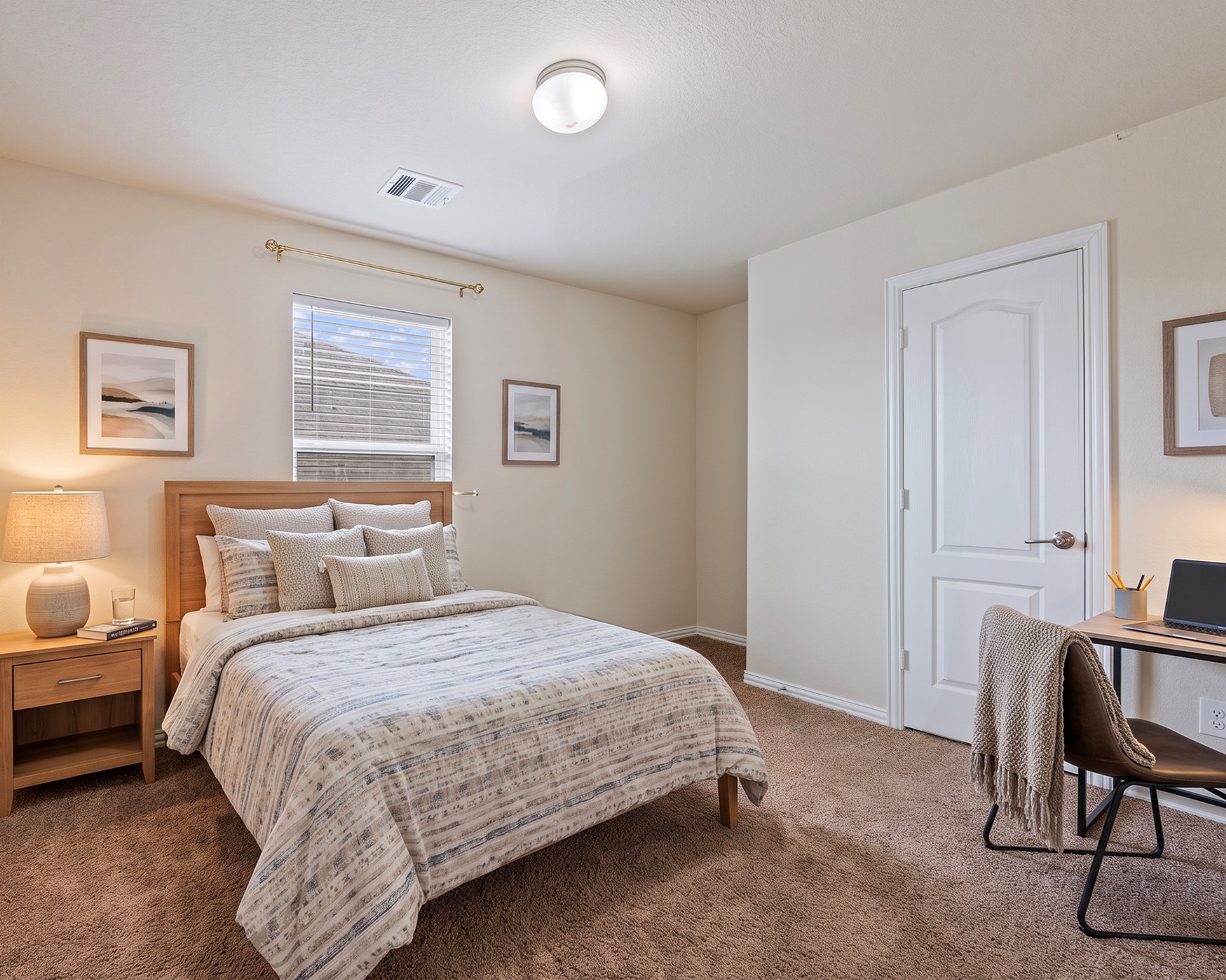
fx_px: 617
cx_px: 498
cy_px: 488
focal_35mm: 17
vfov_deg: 77.0
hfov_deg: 88.6
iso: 125
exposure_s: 1/5
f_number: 6.3
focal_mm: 15
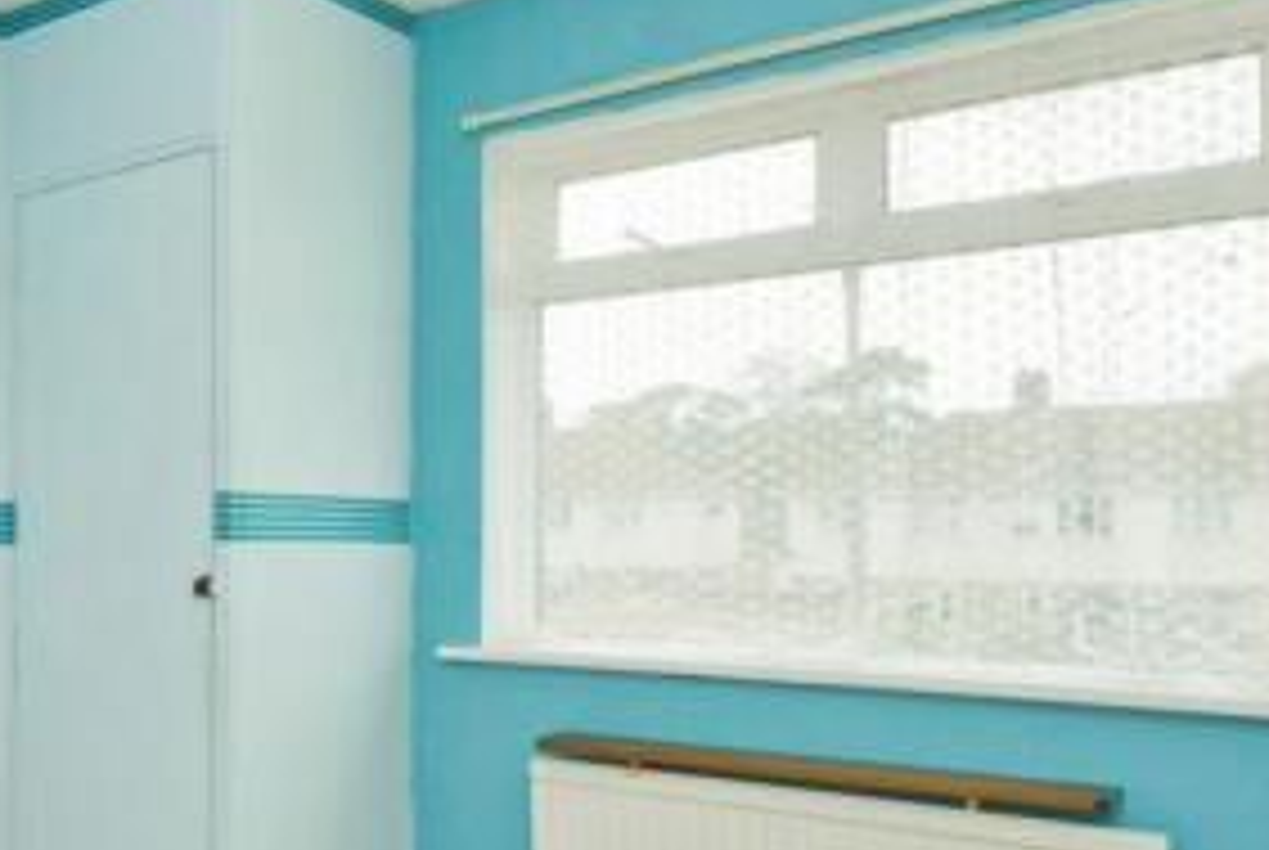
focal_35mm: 37
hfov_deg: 46.5
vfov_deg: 36.0
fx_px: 1306
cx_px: 115
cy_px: 501
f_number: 10
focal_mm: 16
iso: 400
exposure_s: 1/80
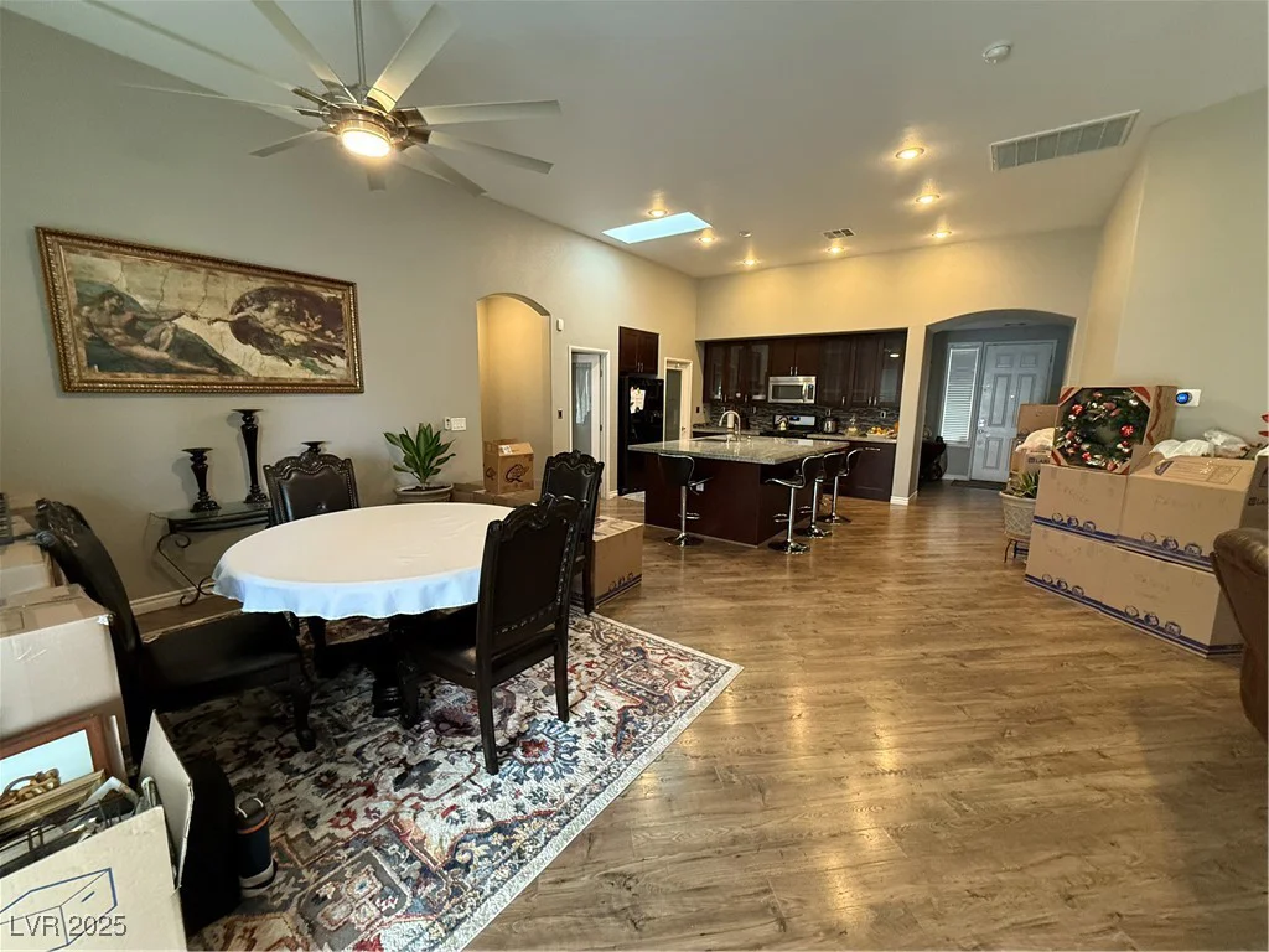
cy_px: 476
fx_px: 513
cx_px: 634
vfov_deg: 85.7
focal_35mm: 14
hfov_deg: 102.1
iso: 500
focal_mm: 2.22
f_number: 2.2
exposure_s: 1/60
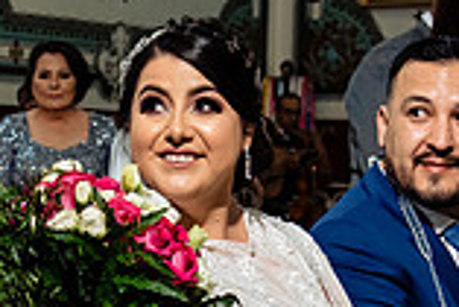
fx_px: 1646
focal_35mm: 129
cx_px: 113
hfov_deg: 15.8
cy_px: 214
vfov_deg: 10.6
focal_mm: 32
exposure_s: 1/125
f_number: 5
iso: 2000
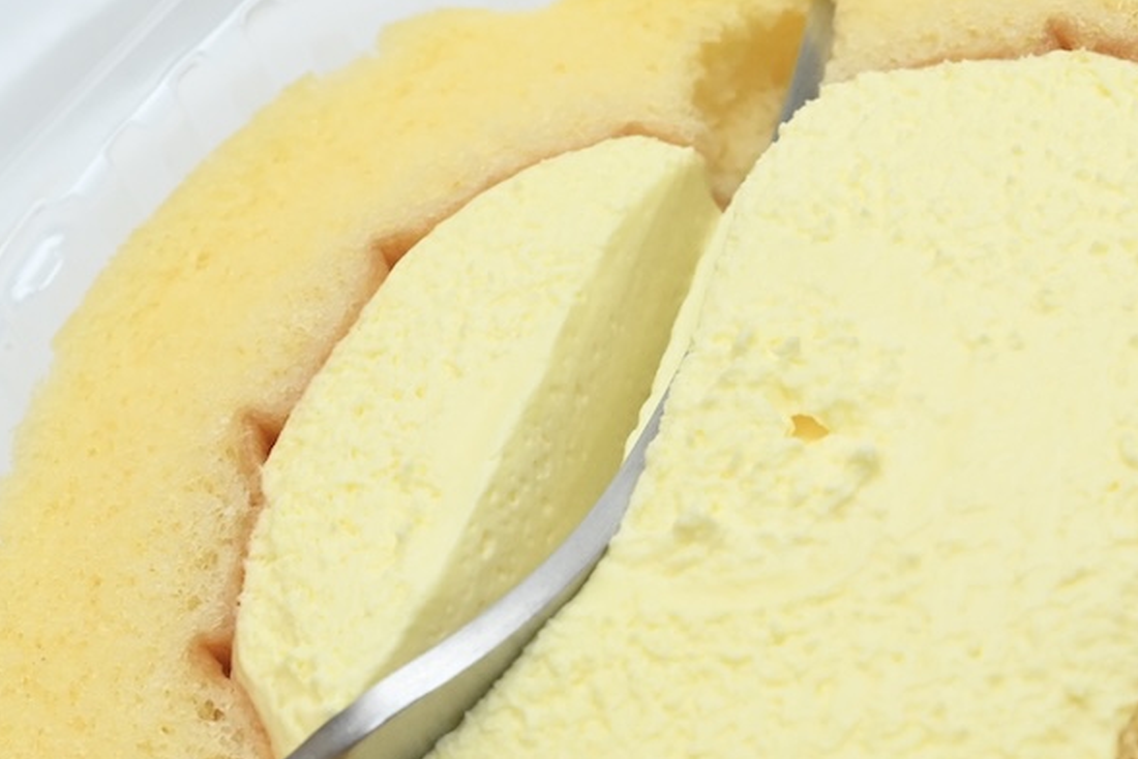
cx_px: 960
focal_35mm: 102
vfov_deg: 13.4
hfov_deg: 19.7
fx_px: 3224
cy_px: 487
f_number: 14
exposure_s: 1/250
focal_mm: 60
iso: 6400
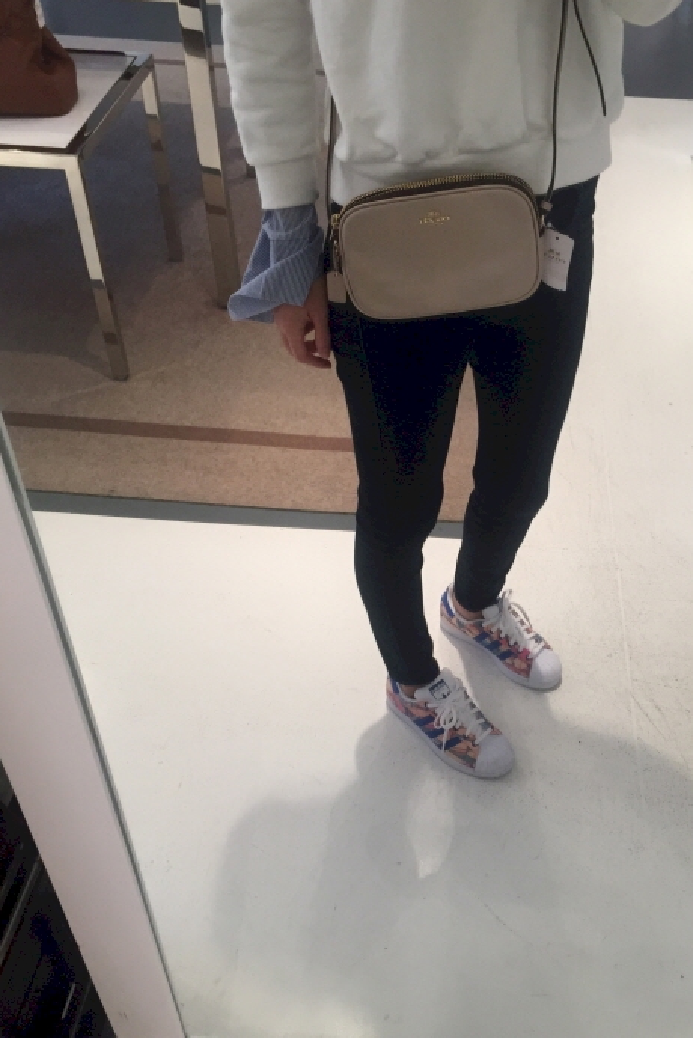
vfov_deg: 54.3
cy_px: 580
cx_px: 438
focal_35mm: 35
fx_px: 1010
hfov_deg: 37.6
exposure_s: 1/30
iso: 40
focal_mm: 4.15
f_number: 2.2
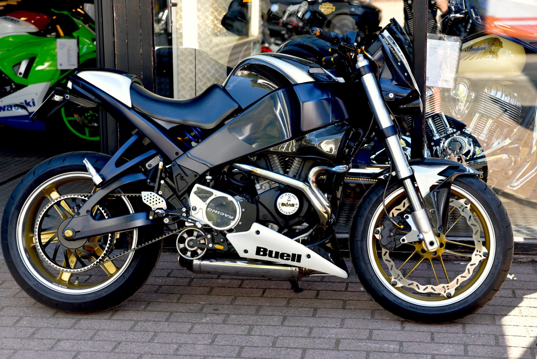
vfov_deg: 17.7
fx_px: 1149
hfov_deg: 26.3
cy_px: 166
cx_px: 261
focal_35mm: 77
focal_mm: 70
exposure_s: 1/60
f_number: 4
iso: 100
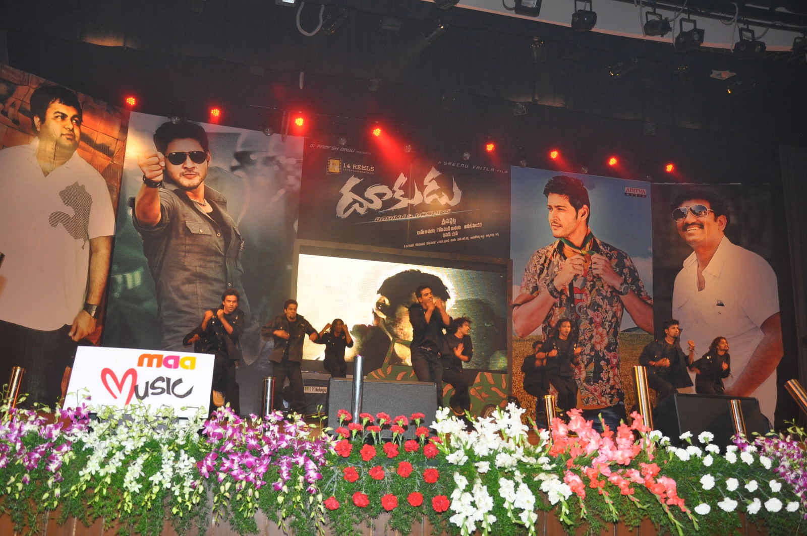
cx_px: 404
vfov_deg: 41.6
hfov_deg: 59.5
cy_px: 268
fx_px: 705
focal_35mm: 32
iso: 800
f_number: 5.6
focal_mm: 21
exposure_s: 1/80
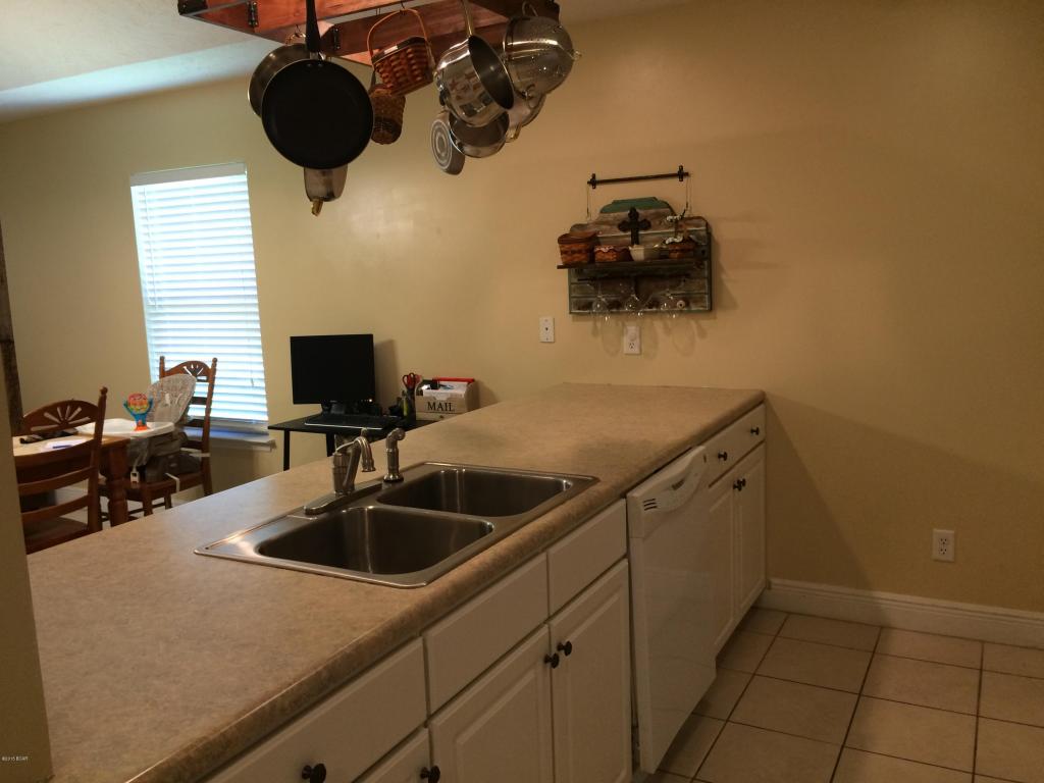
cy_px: 392
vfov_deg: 48.2
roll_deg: +2.5
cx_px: 522
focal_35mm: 29
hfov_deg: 61.7
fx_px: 875
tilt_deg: -7.7
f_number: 2.2
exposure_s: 1/30
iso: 100
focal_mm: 4.15
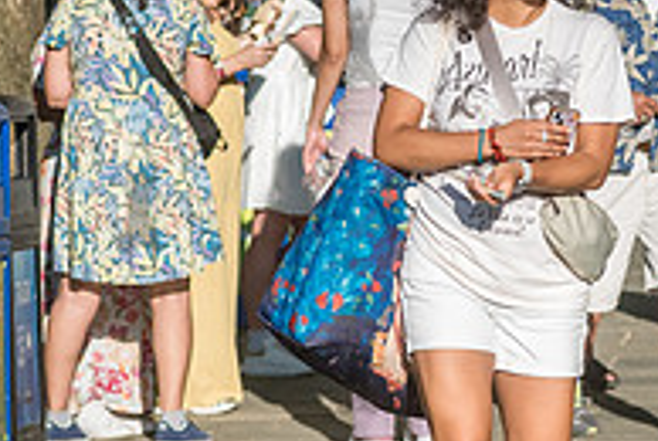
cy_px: 119
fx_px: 5528
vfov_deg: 4.6
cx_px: 854
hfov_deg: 6.8
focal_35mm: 302
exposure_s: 1/4000
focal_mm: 86
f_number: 5
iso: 1000
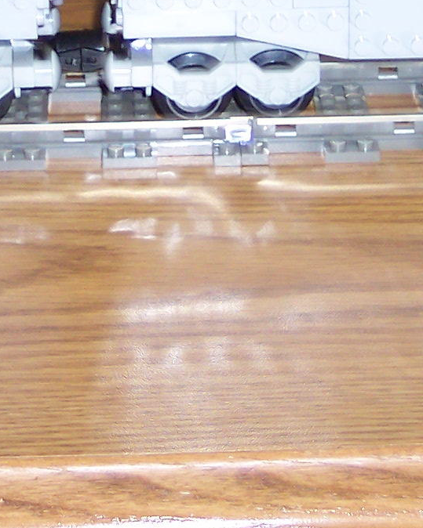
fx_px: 2223
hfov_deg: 10.9
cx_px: 117
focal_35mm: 142
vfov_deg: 13.2
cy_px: -132
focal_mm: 8
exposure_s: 1/30
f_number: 2.8
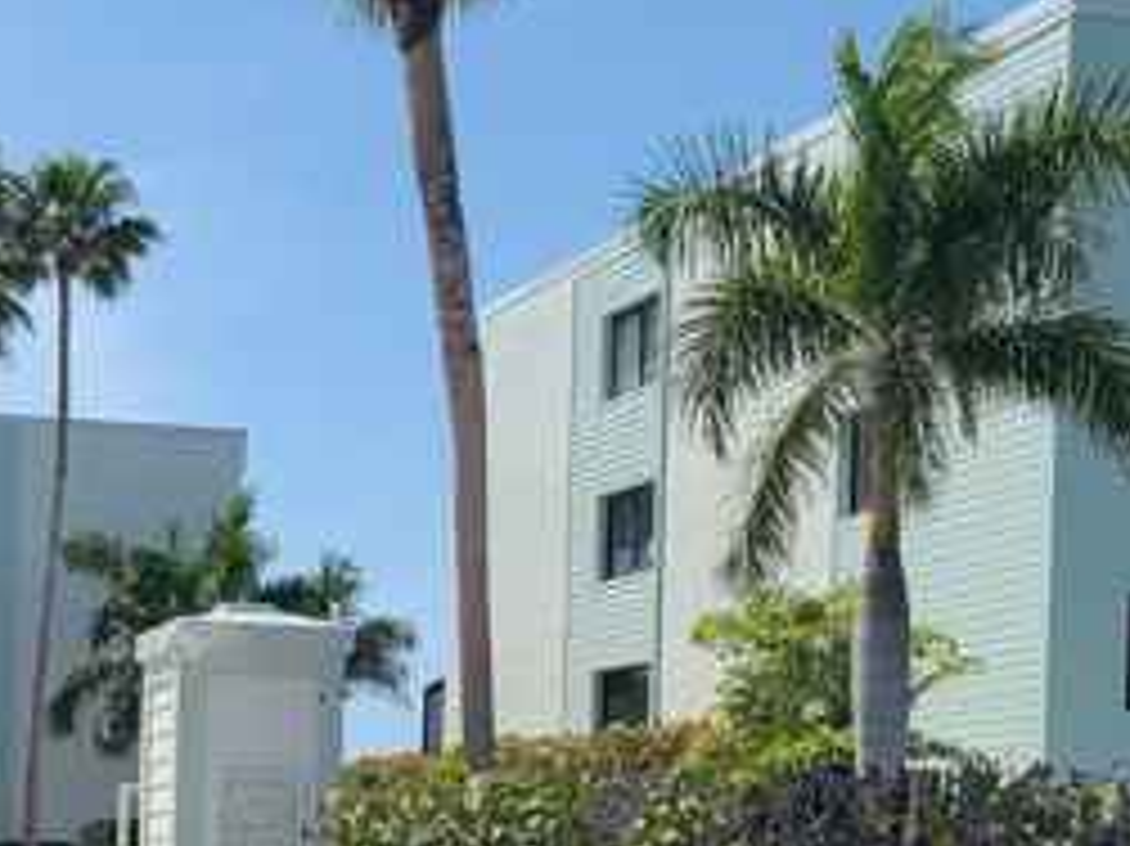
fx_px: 2708
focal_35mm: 83
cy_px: 909
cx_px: 68
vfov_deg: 17.2
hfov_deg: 22.8
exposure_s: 1/3282
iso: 40
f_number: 1.8
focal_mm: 5.4
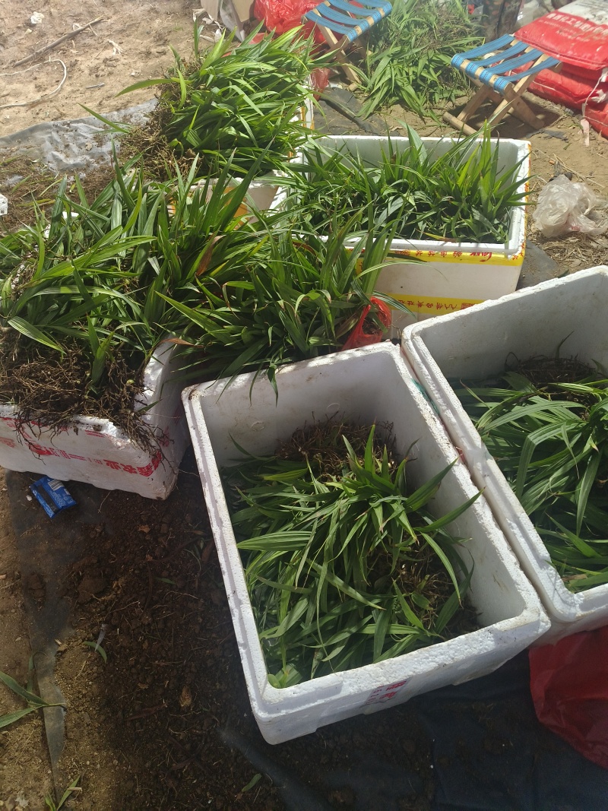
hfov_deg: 58.9
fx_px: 539
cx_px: 304
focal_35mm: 23
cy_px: 406
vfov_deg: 73.9
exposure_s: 1/40
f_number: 1.88
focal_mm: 5.56
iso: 1566
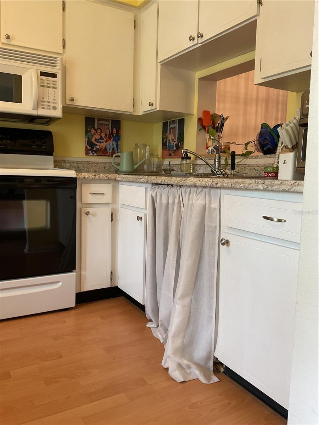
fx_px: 356
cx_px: 160
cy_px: 212
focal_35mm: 29
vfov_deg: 61.7
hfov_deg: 48.2
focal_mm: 3
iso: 125
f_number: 1.8
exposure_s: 1/60
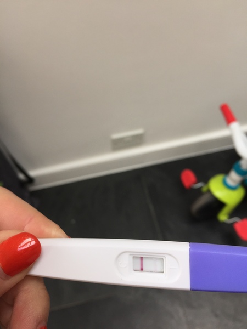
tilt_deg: -55.9
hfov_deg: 48.2
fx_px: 276
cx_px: 124
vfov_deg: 61.7
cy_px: 164
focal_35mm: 29
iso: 32
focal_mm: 4.15
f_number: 2.2
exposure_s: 1/50
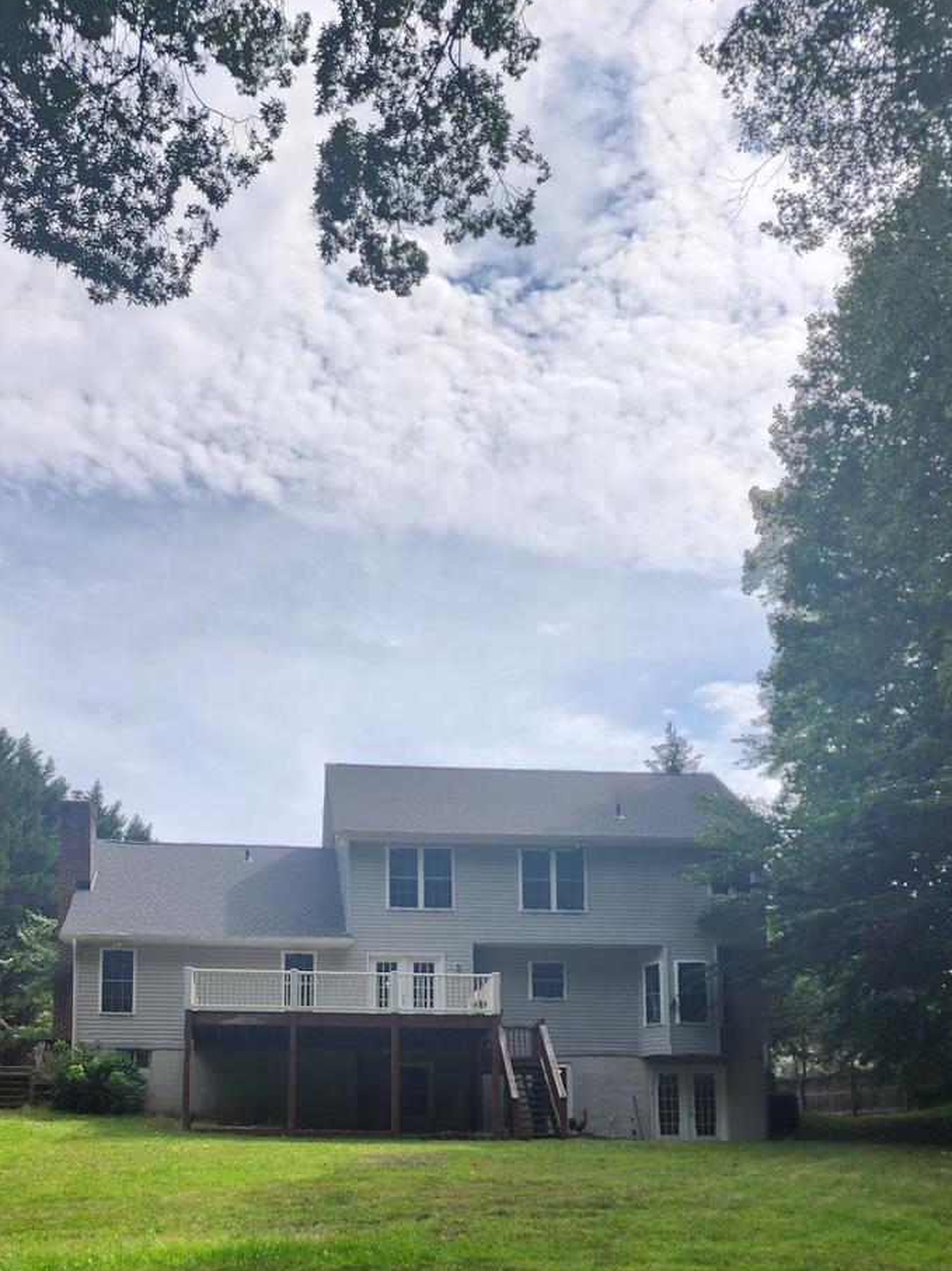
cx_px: 402
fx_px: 1431
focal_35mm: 39
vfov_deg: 45.2
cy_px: 1040
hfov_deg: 36.7
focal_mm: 6.4
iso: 12
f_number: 1.8
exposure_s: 1/736
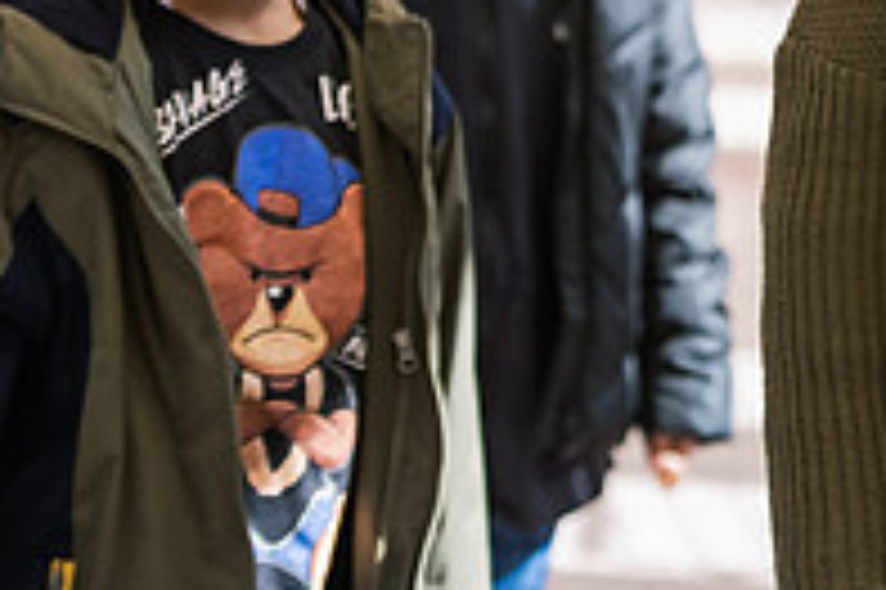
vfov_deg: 4.7
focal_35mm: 292
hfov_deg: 7.0
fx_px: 7180
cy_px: -296
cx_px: 1103
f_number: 3.2
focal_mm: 95
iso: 1000
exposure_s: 1/400
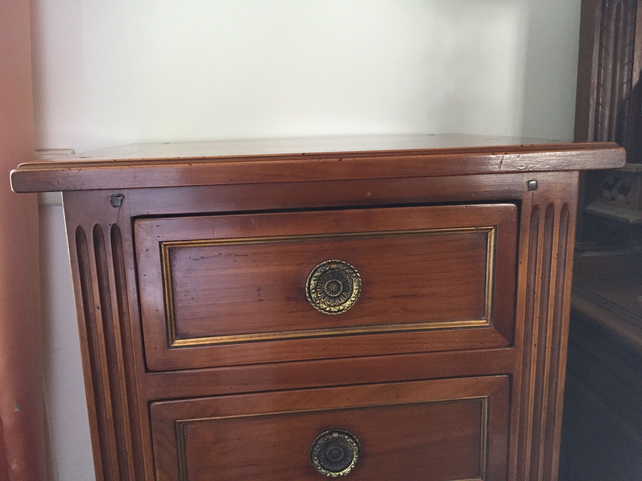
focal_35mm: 29
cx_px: 321
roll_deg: +0.6
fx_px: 538
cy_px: 240
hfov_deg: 61.7
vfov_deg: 48.2
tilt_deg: -12.1
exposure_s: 1/30
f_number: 2.2
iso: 125
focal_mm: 4.15
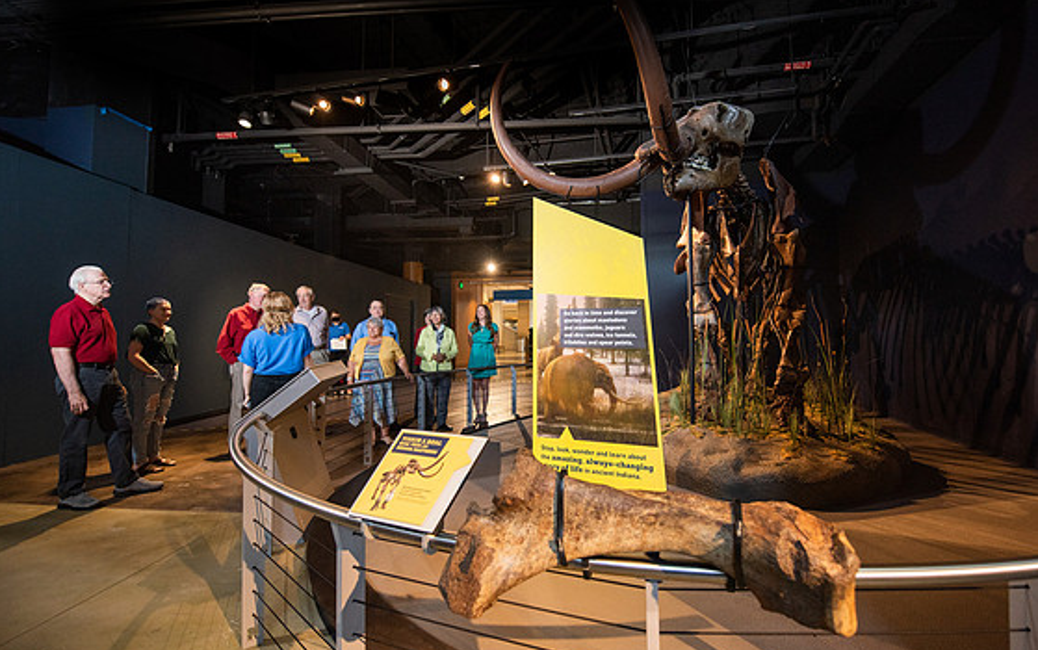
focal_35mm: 16
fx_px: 453
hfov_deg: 97.7
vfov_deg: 71.3
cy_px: 311
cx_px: 545
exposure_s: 1/250
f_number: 2.8
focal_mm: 14
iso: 800
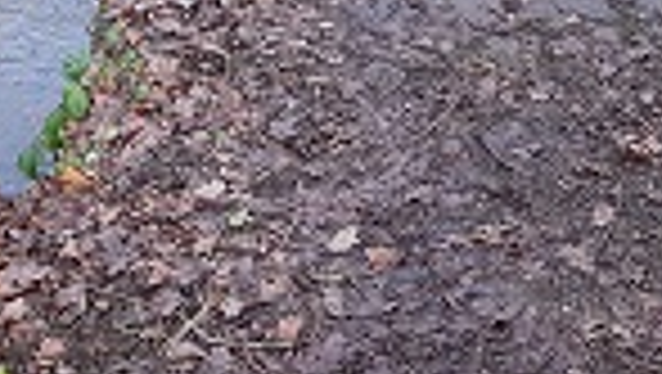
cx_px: 549
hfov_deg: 26.9
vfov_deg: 15.0
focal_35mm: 77
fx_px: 1353
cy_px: -113
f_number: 1.7
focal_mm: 4.2
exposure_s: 1/150
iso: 50
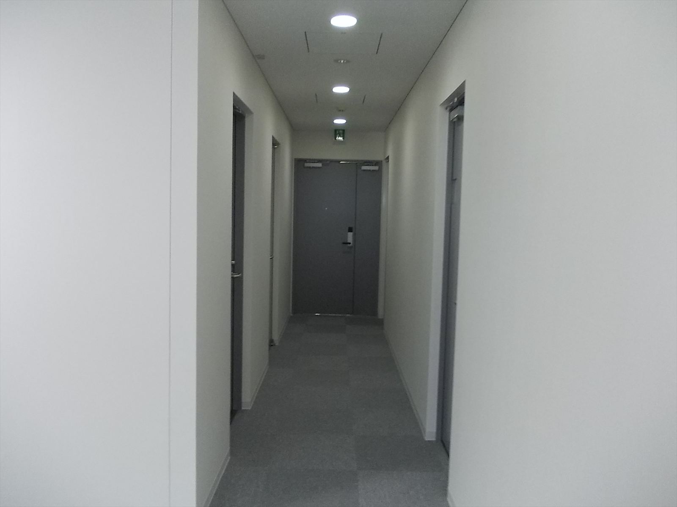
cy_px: 254
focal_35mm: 28
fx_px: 548
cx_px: 338
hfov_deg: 63.4
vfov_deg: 49.7
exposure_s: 1/60
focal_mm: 4
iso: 200
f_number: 2.7
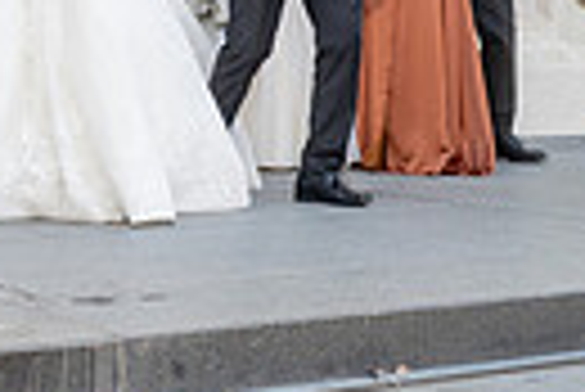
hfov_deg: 18.8
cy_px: -219
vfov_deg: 12.2
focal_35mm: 107
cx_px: 86
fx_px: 1741
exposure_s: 1/200
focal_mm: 24
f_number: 9
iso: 1000
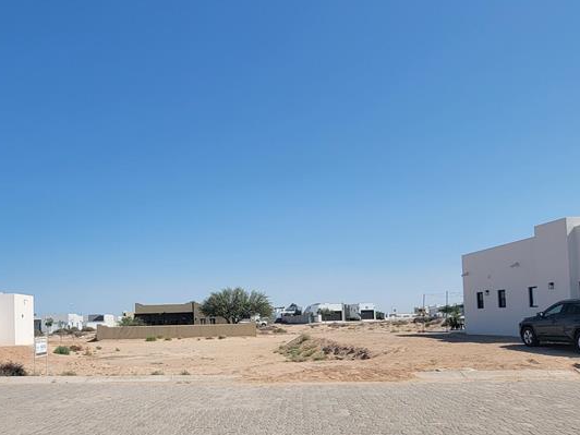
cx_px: 216
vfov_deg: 53.1
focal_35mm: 25
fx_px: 419
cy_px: 312
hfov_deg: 68.3
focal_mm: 2.2
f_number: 2.2
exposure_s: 1/2835
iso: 50
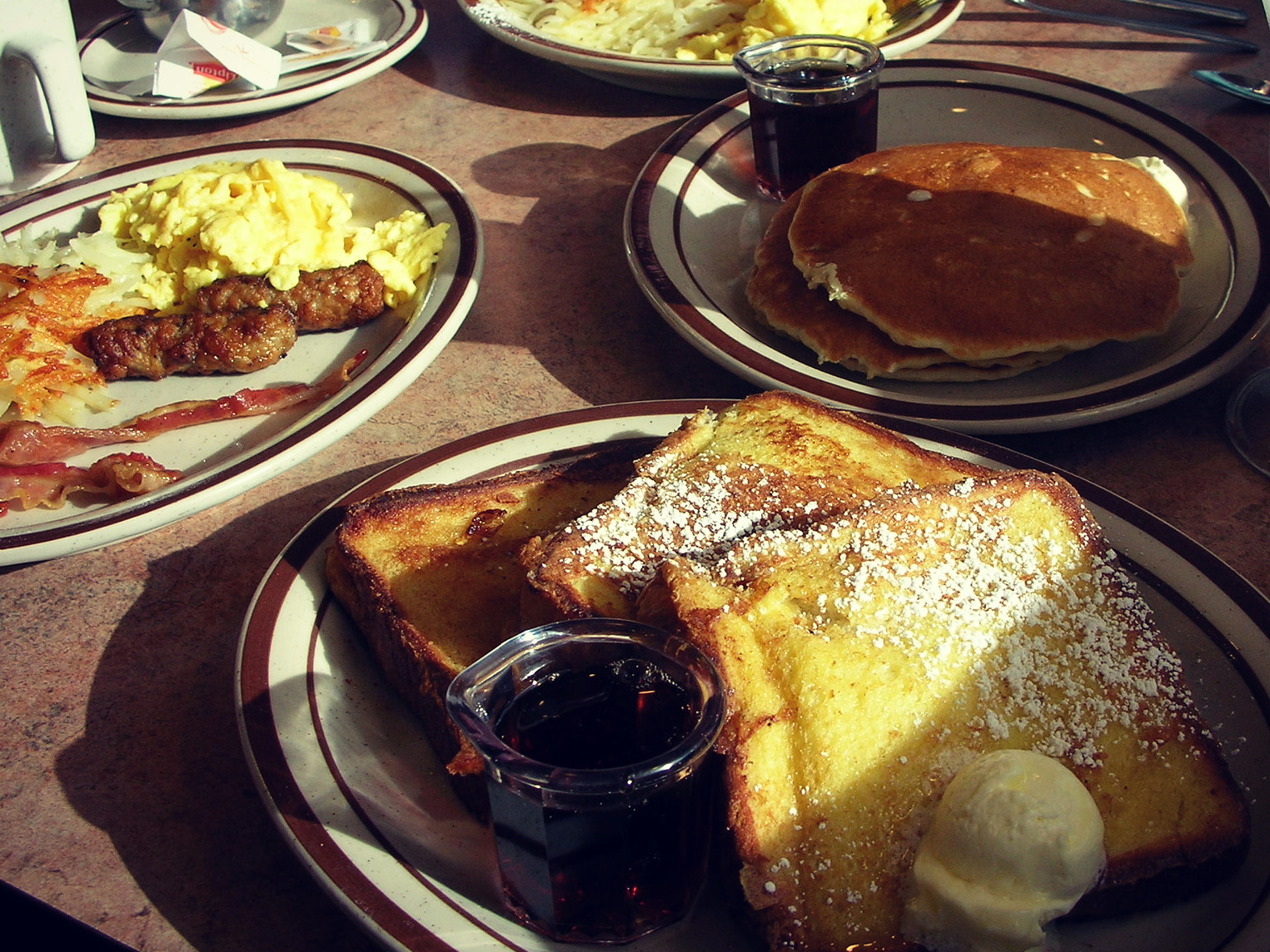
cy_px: 414
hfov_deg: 40.3
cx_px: 745
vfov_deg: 30.8
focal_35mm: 47
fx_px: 1724
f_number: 3
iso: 50
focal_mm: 5.8
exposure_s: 1/47.1
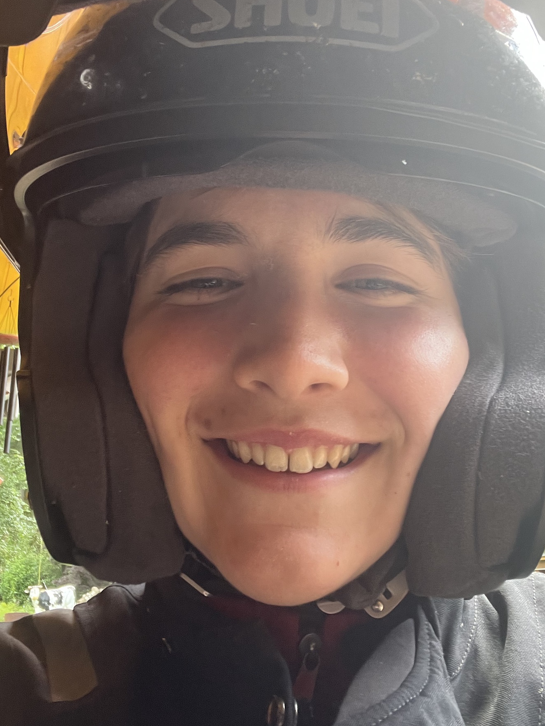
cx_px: 289
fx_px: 714
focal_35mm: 34
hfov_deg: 41.8
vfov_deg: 53.9
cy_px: 335
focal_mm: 2.71
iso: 100
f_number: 2.2
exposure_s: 1/64
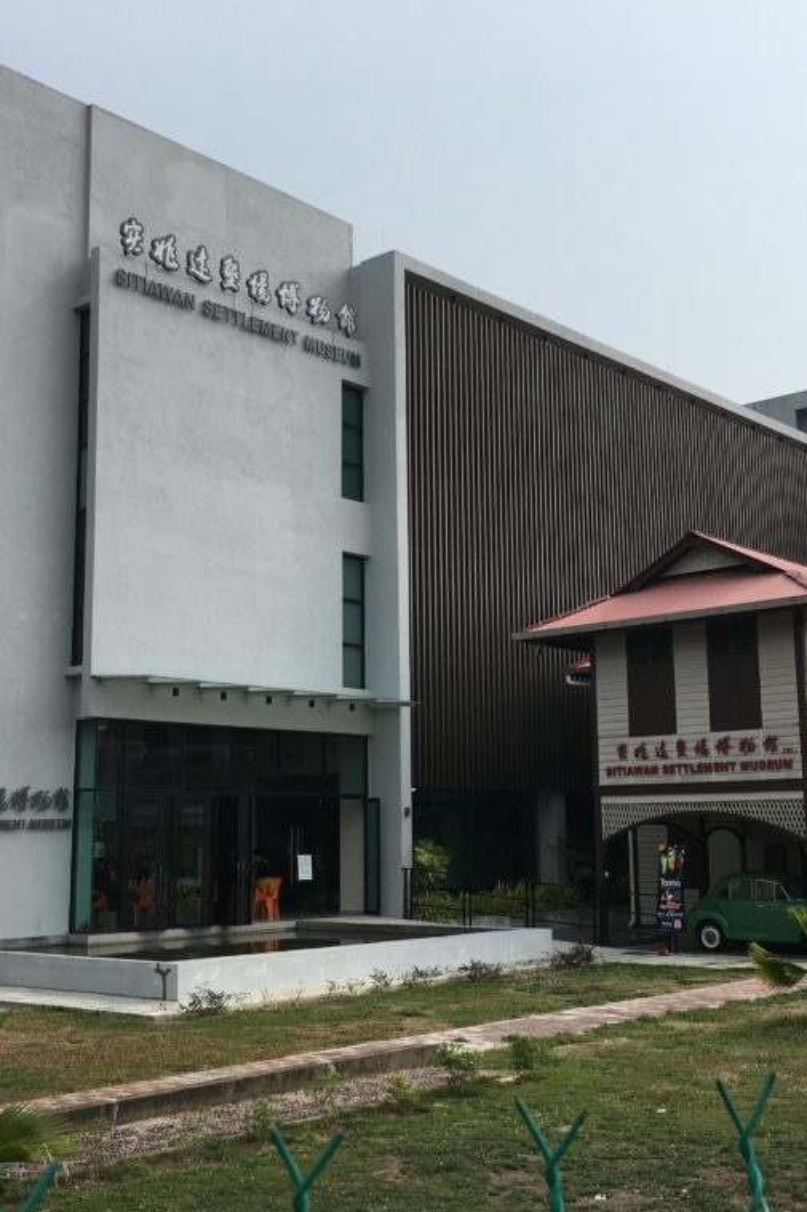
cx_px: 427
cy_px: 608
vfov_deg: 47.4
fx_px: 1379
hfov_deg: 32.6
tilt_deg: +10.5
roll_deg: +1.5
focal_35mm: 41
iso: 25
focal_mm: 4.15
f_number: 2.2
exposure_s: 1/1672
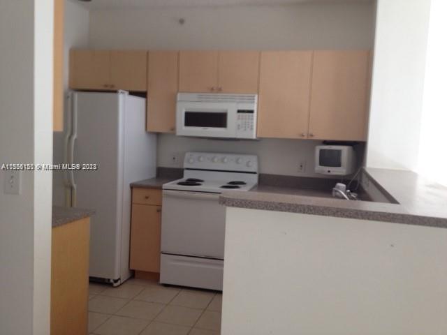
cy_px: 168
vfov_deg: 40.7
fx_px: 452
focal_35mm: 35
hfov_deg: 52.6
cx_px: 224
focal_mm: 4.28
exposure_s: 1/20
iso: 64
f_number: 2.4
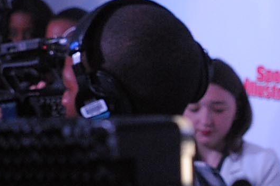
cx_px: 299
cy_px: 209
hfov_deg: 12.7
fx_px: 1235
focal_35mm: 159
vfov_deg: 8.5
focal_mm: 28
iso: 2500
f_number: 5.6
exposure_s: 1/160
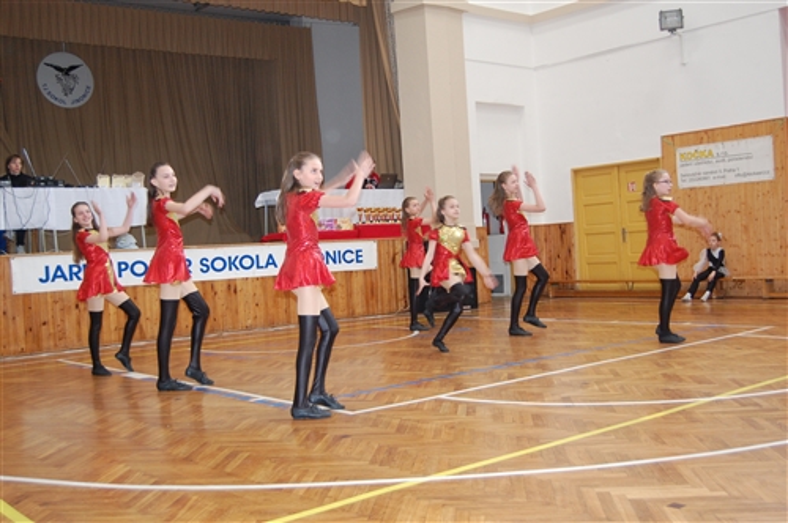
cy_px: 262
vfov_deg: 34.1
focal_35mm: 39
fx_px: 853
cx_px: 394
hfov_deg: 49.6
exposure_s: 1/60
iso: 800
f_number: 4.2
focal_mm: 26
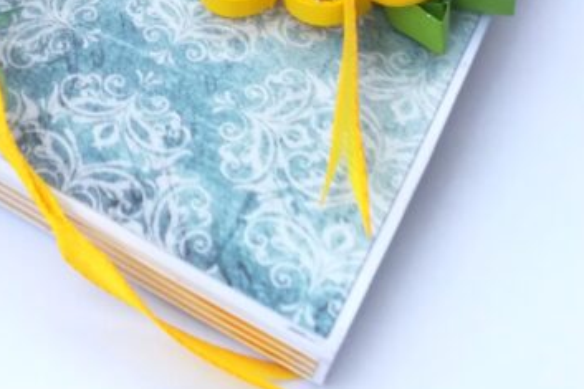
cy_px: 43
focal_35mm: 46
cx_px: 134
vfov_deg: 28.2
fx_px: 746
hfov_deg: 41.3
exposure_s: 1/33.3
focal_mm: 3.83
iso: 80
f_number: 2.2
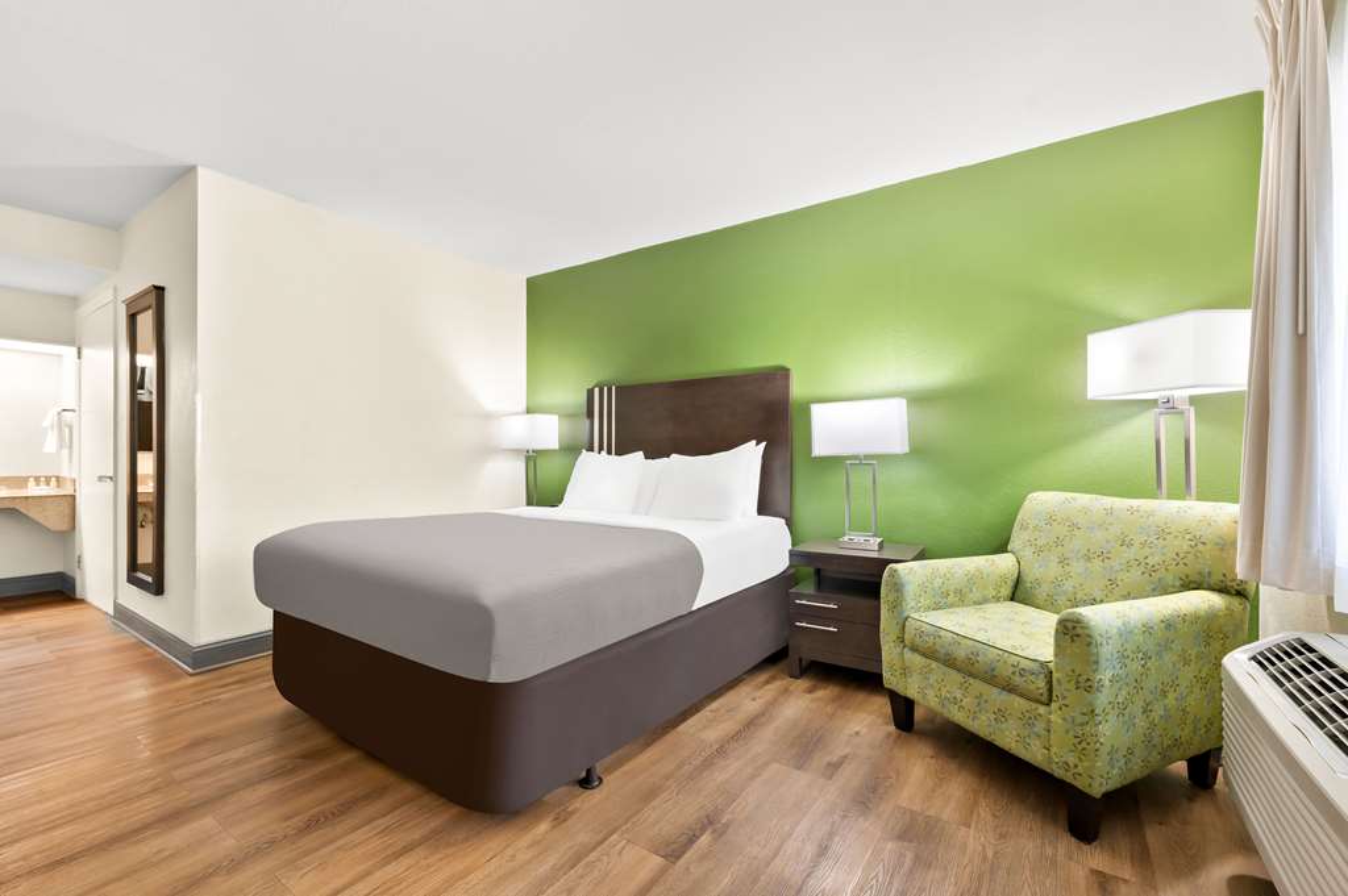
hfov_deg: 100.4
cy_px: 448
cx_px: 674
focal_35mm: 15
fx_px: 561
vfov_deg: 77.2
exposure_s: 2
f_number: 8
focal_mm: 15
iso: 200
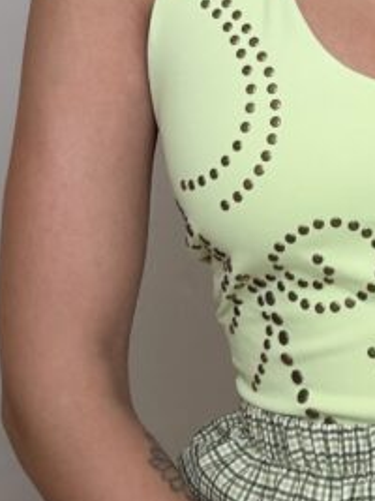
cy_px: -26
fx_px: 1301
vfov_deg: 20.9
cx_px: 345
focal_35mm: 90
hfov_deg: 16.2
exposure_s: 1/61
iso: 80
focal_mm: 2.71
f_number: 1.9
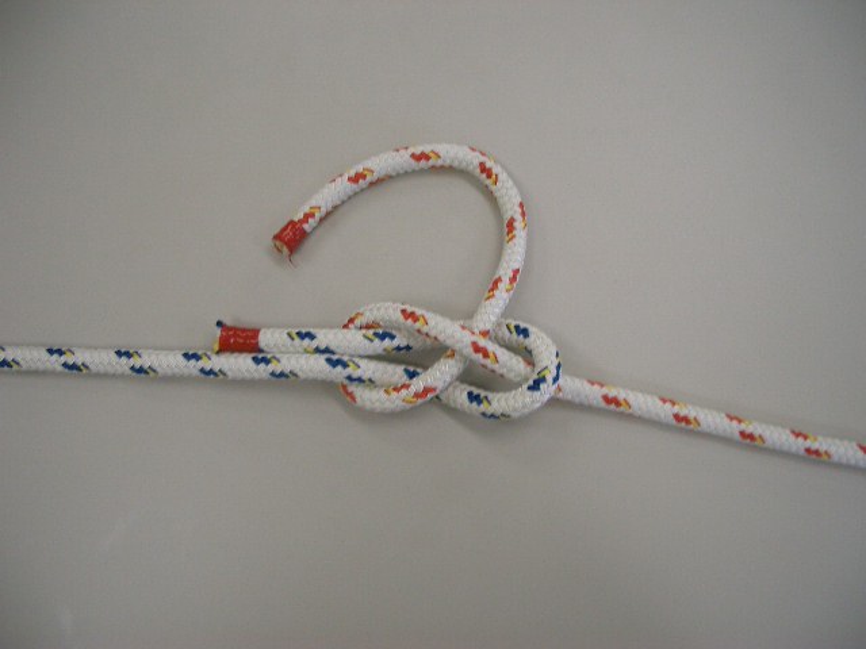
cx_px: 433
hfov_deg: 52.6
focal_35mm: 35
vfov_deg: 40.7
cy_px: 324
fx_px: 876
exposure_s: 1/60
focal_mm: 5.8
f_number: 2.6
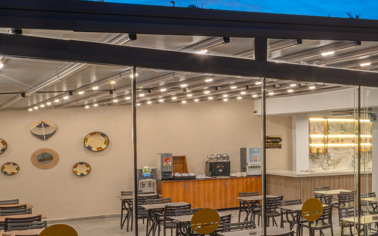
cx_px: 535
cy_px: 136
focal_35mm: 51
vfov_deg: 25.3
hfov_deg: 28.9
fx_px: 525
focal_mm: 16
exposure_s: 1.6
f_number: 14
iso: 100
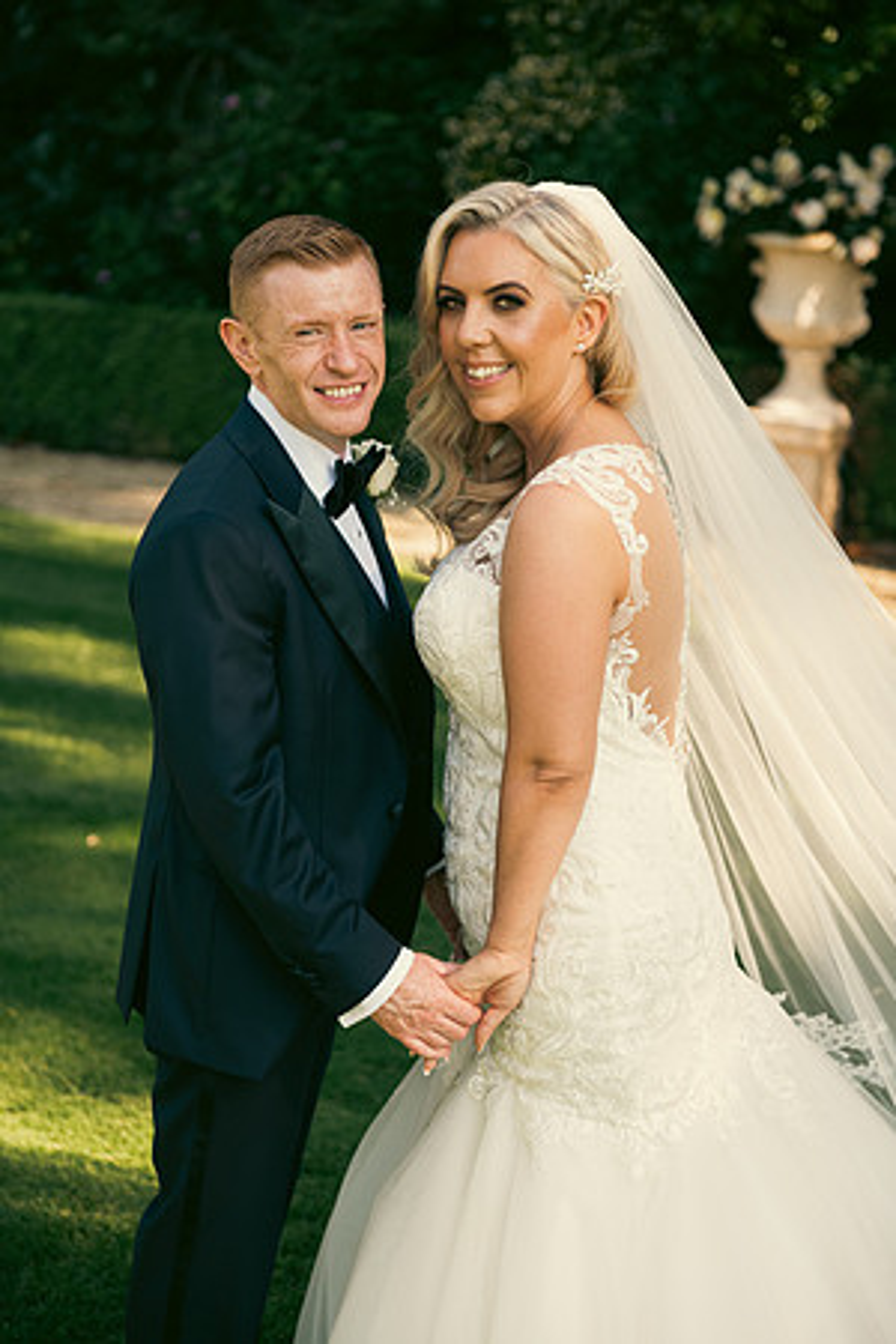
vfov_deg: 28.8
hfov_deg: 19.5
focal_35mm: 70
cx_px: 448
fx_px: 2613
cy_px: 672
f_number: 3.5
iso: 200
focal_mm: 70
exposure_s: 1/400
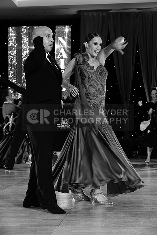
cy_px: 118
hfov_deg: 17.3
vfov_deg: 25.7
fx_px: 516
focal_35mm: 79
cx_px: 78
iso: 2500
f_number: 8
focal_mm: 79
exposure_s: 1/80
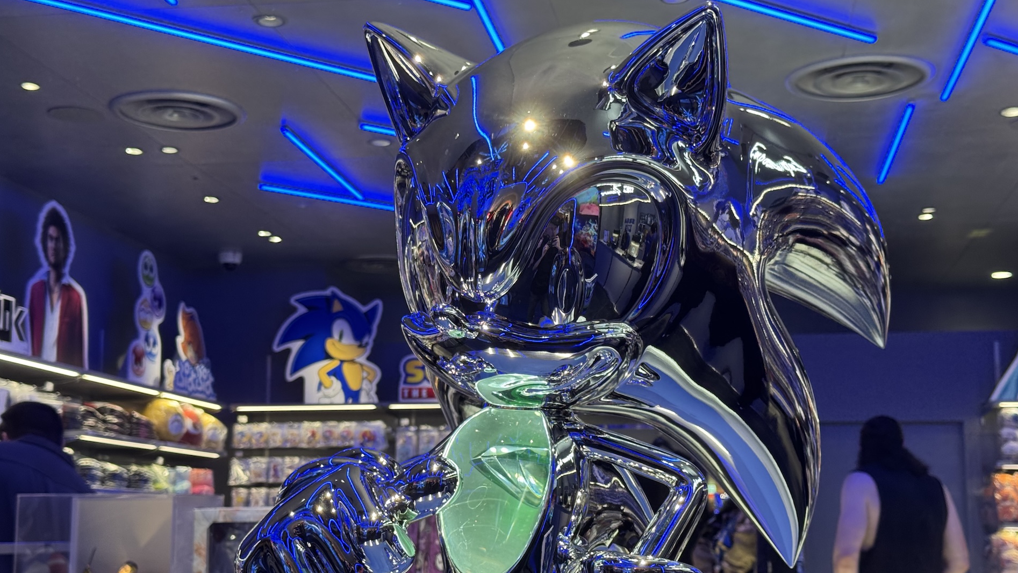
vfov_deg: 22.6
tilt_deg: +7.7
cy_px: 341
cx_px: 511
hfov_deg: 39.2
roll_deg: -0.1
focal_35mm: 53
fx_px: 1431
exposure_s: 1/100
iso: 80
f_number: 1.78
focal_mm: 6.76
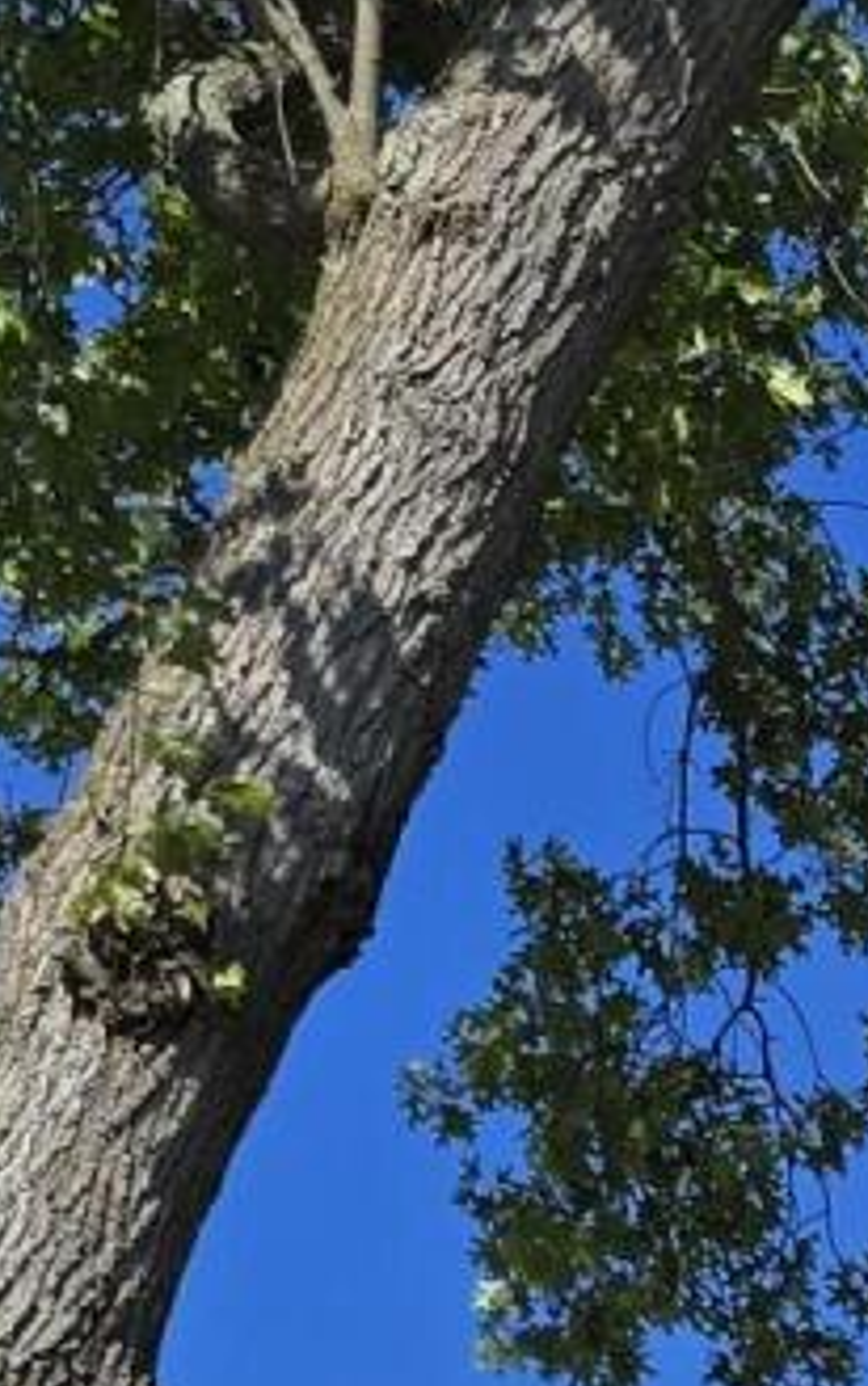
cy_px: 2957
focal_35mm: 148
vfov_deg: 12.2
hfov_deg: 8.5
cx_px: 1530
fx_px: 5594
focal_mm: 6.3
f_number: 1.7
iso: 12
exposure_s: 1/752
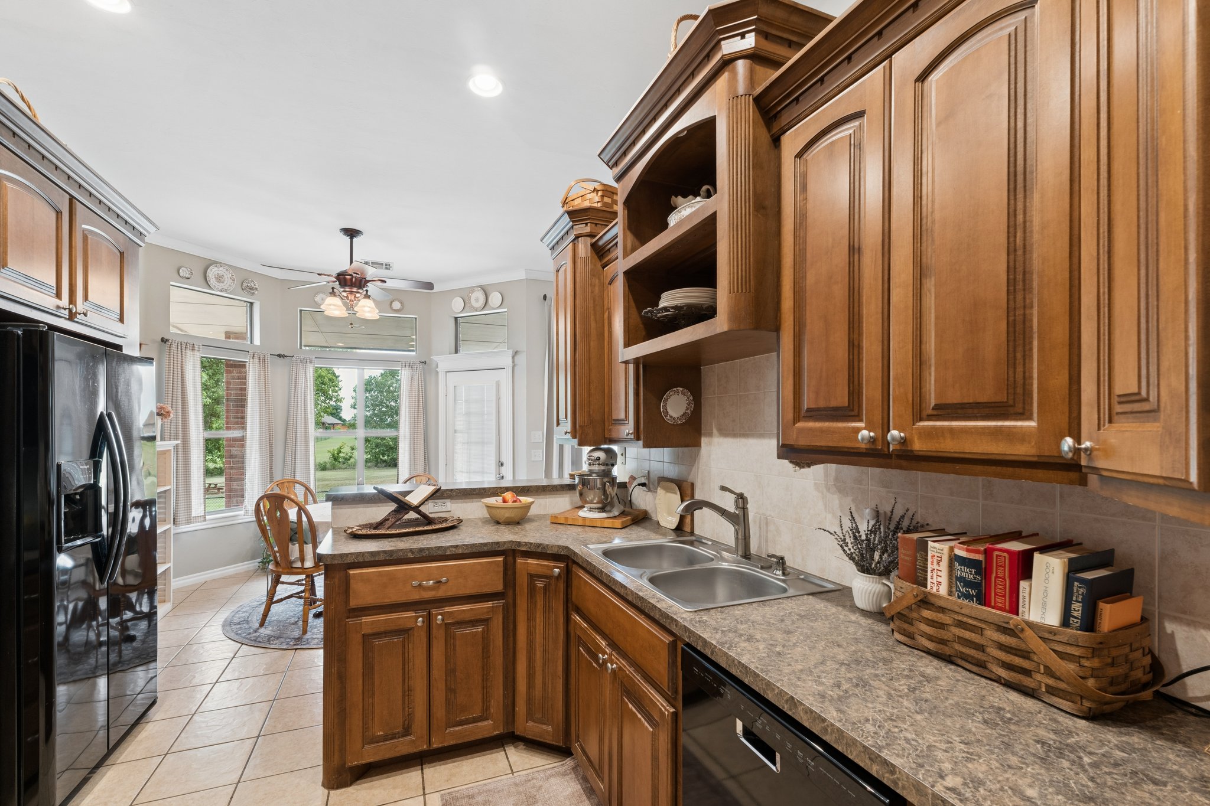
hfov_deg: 100.4
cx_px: 605
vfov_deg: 77.3
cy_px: 403
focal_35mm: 15
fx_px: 504
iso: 250
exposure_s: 1/8
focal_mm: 10
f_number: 8
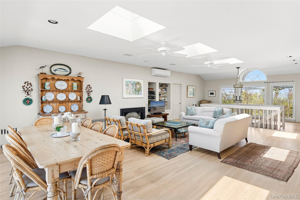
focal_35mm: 19
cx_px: 150
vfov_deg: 64.5
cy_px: 100
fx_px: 158
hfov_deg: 86.9
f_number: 9
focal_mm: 19
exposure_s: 1/60
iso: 250
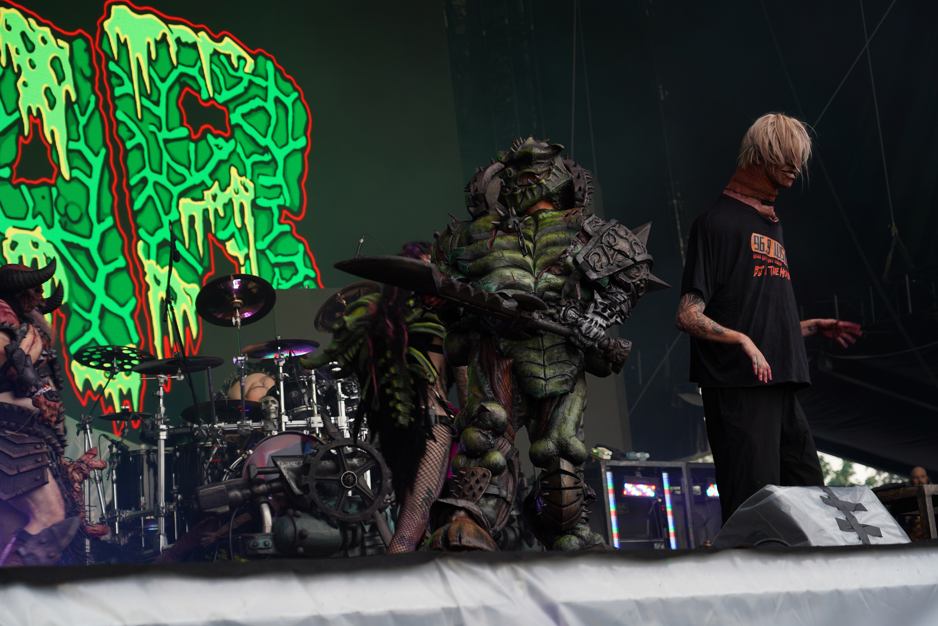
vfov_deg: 20.6
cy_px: 313
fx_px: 1720
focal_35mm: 66
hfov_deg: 30.5
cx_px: 469
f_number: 4
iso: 100
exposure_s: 1/80
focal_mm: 66
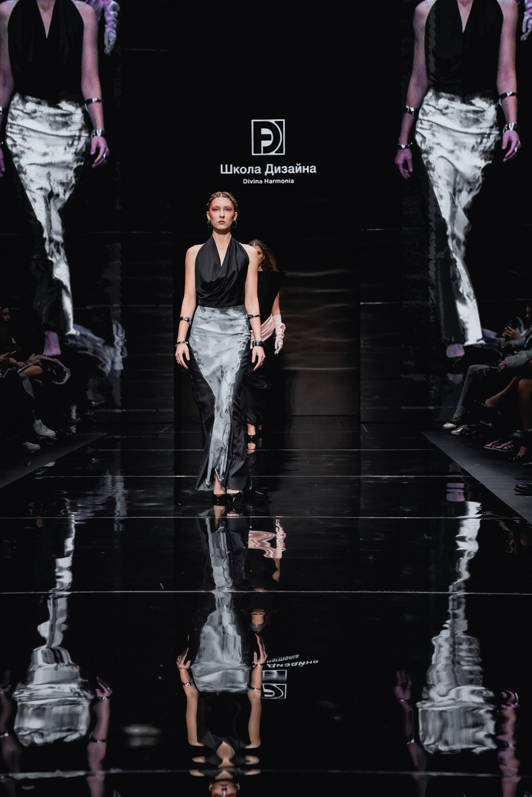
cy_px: 398
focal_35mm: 63
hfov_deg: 21.6
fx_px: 1396
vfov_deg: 31.9
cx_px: 266
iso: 2000
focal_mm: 63
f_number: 4.5
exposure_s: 1/250
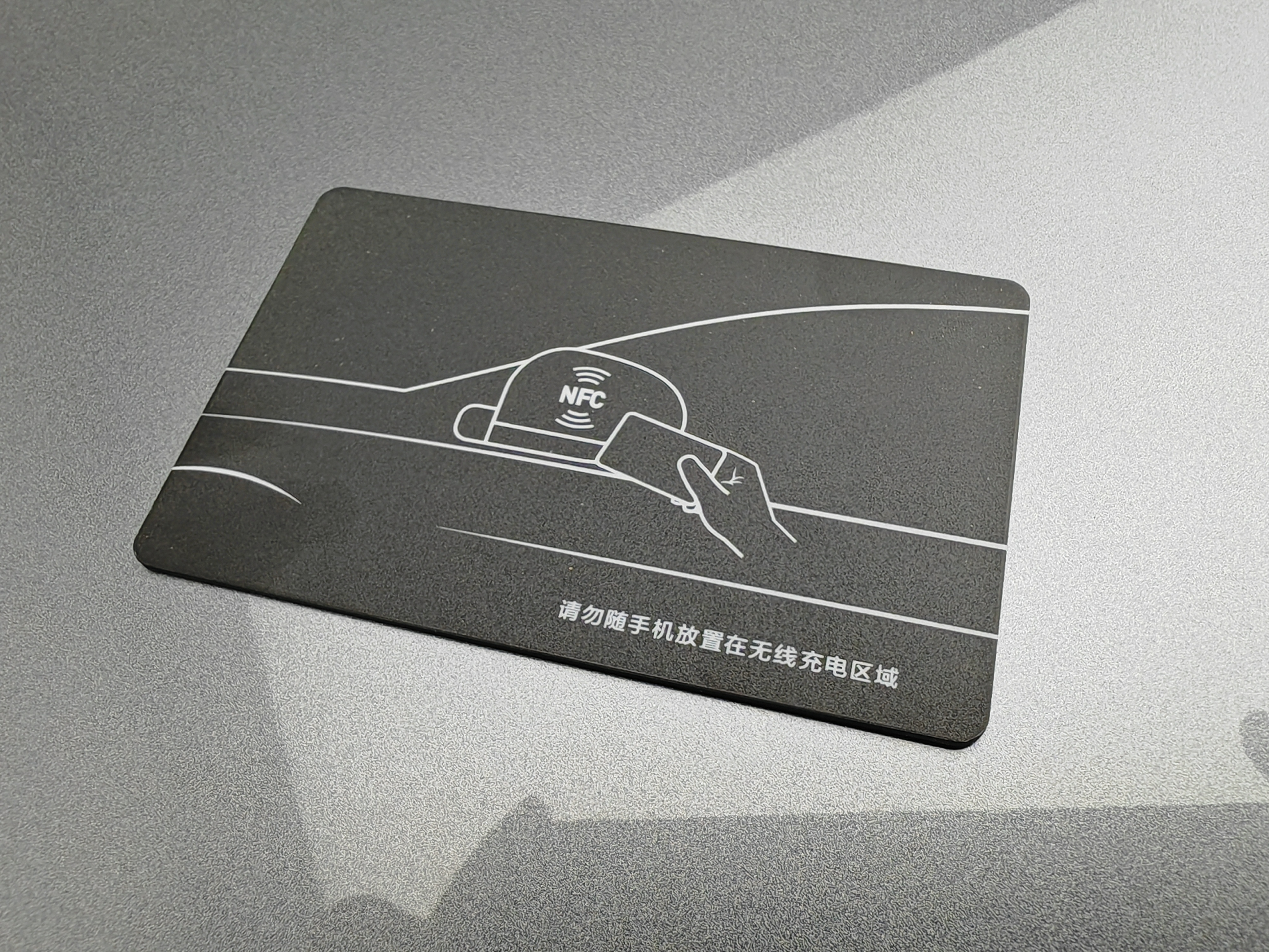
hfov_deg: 67.3
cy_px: 476
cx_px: 634
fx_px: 953
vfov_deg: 53.1
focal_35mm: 26
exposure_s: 1/50
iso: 160
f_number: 2
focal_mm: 1.82
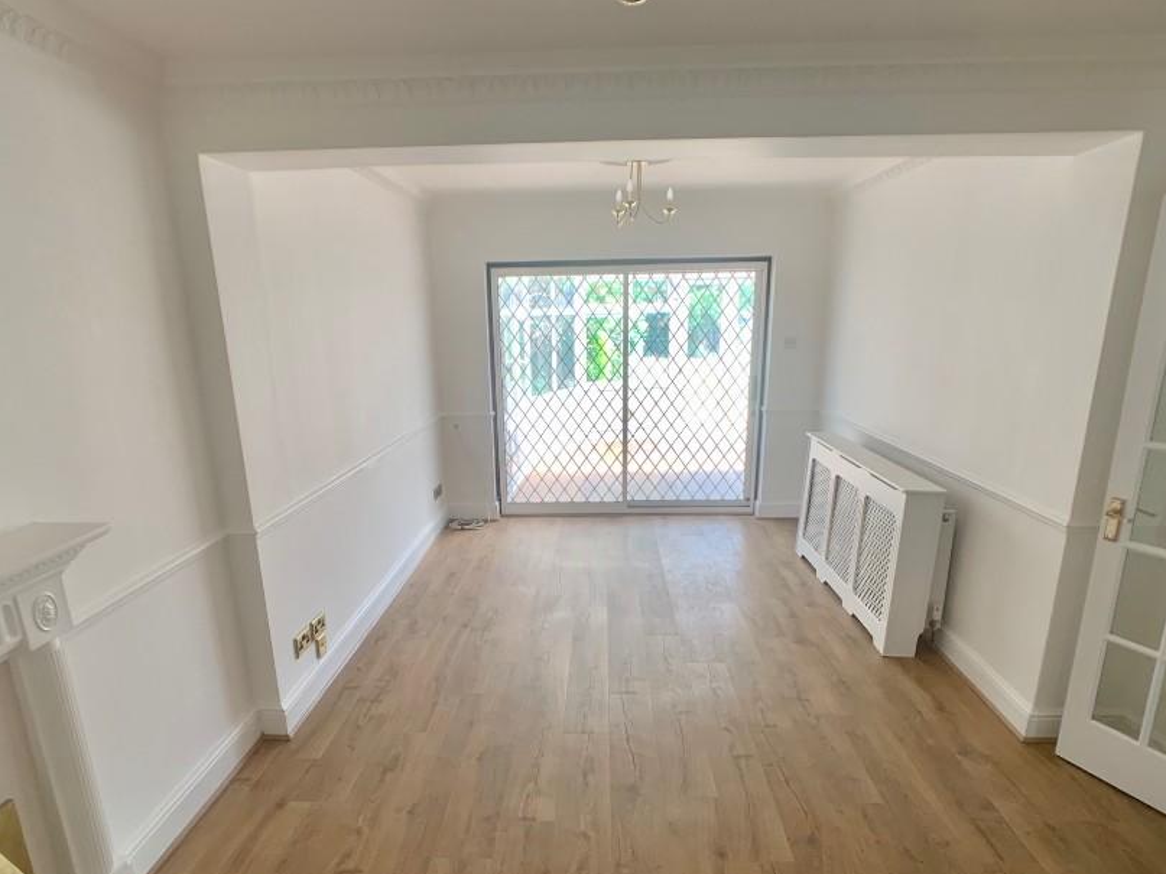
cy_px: 549
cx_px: 565
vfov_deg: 42.6
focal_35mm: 33
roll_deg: +1.1
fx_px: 1111
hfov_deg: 55.3
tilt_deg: -18.0
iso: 100
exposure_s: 1/76
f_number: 1.8
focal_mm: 4.25
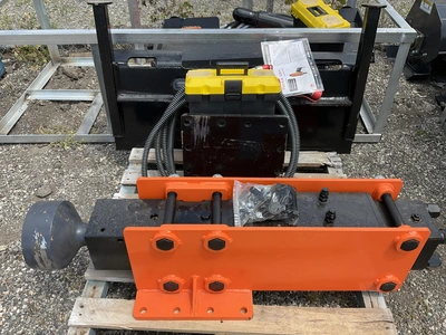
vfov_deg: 48.2
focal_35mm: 29
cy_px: 168
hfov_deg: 61.7
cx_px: 223
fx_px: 374
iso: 25
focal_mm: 3
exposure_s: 1/842
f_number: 1.8
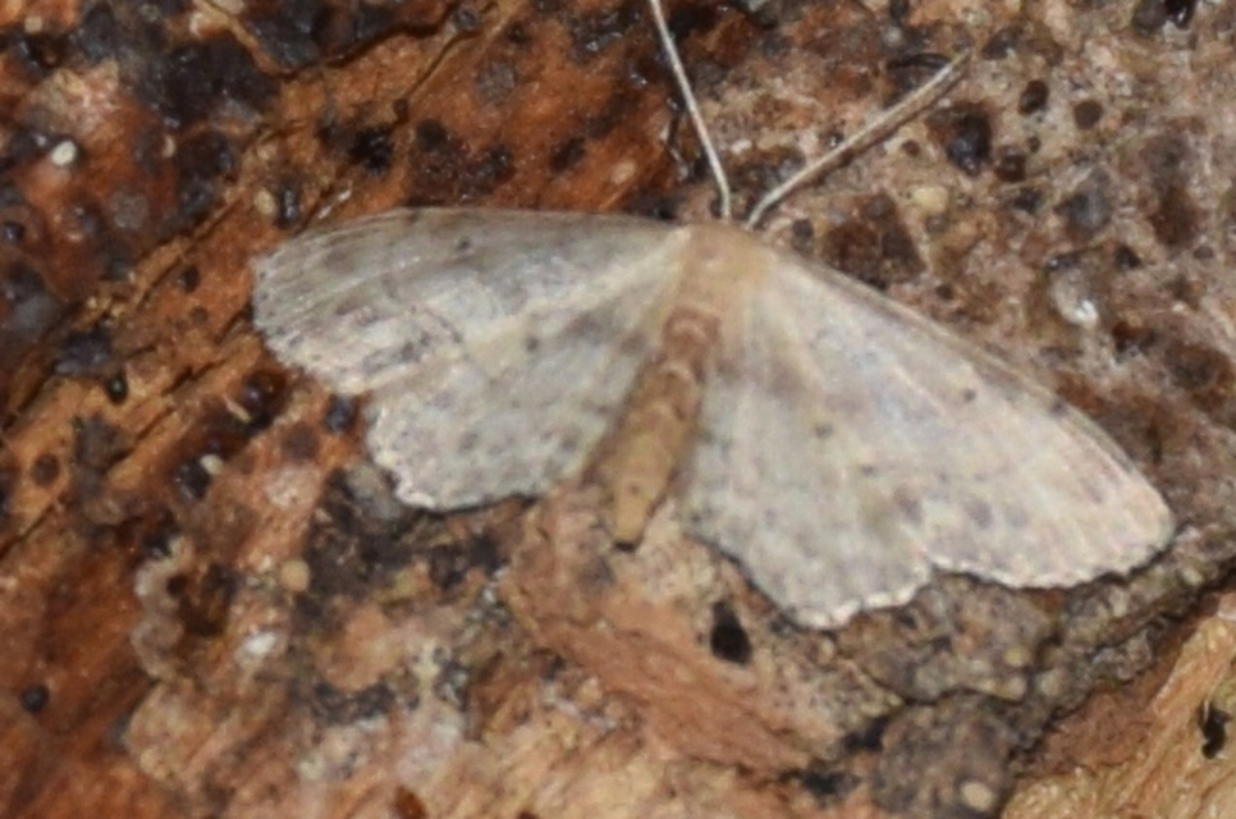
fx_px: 7196
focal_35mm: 210
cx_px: 618
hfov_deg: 9.8
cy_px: 410
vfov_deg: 6.5
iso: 320
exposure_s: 1/60
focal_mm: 140
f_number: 5.6
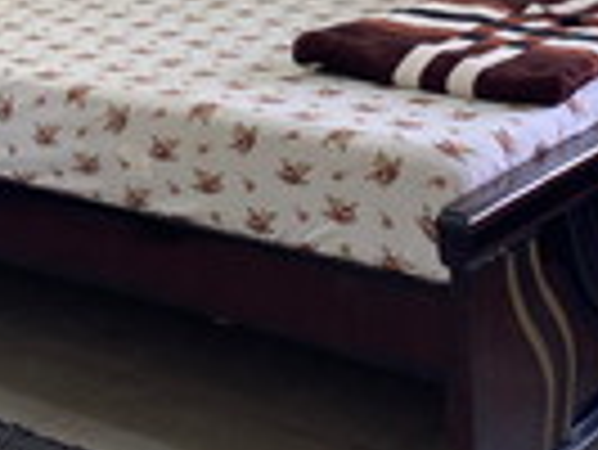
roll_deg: +1.5
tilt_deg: -4.9
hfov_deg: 21.4
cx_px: 427
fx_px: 1573
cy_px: -166
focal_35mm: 91
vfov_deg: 15.3
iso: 80
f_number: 1.8
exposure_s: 1/100
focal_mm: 4.25
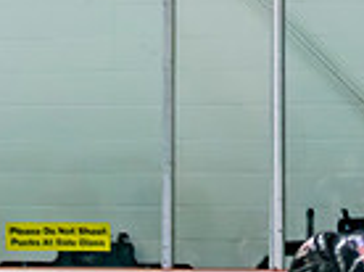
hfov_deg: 4.3
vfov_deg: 3.2
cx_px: -365
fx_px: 4787
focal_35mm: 456
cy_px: 559
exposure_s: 1/640
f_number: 2.8
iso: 1250
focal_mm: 70
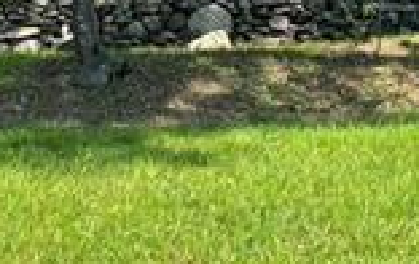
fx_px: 1292
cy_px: 22
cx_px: 105
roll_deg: -0.1
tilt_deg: +0.3
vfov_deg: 11.5
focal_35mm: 113
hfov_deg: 18.3
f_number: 1.6
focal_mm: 5.96
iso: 50
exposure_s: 1/844
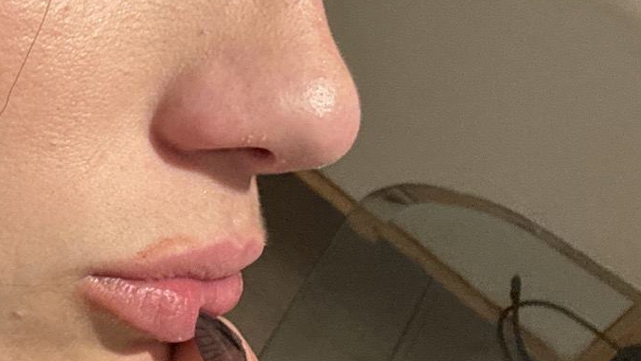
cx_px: -118
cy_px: 200
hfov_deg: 25.7
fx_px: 1258
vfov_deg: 16.3
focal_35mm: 74
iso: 160
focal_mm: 2.69
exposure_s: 1/60
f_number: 1.9
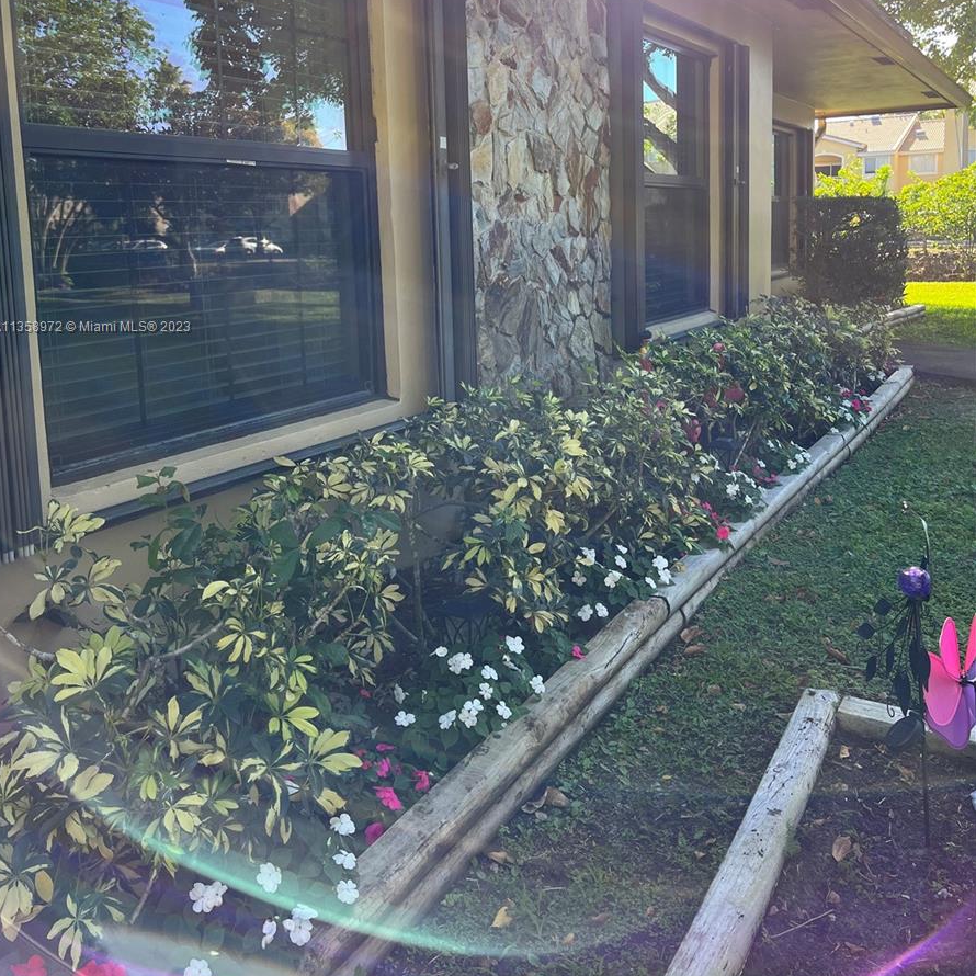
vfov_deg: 51.6
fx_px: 989
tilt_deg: -5.5
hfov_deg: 52.5
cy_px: 328
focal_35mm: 31
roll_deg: +2.0
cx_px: 484
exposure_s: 1/422
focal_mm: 5.1
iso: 50
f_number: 1.6
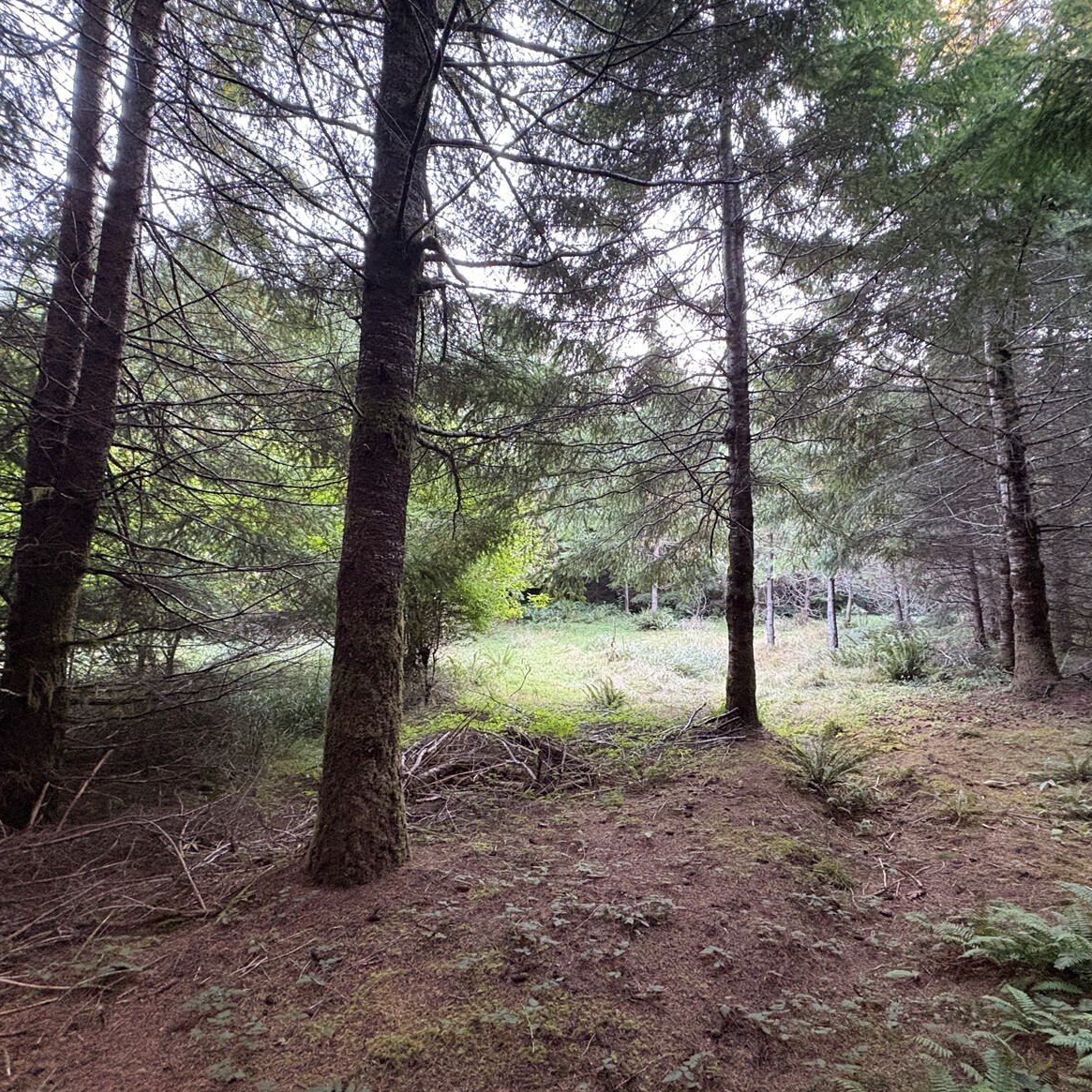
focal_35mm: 17
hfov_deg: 83.7
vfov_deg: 84.0
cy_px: 554
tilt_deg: +2.6
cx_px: 605
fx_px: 607
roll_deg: -1.3
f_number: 2.2
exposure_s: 1/60
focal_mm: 2.22
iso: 640
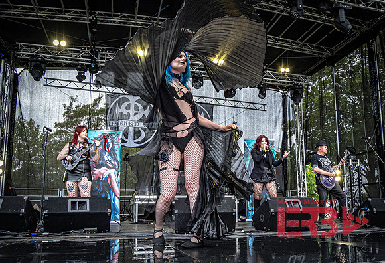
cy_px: 163
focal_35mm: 30
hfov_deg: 62.0
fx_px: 320
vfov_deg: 44.3
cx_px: 204
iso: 800
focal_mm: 12
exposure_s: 1/800
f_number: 4.5
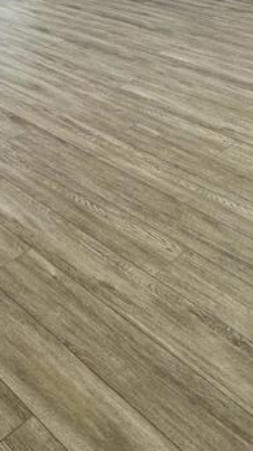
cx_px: -173
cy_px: -101
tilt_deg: -6.6
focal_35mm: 45
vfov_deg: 35.1
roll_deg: +1.3
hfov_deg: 20.6
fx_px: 537
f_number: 2.2
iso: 100
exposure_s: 1/120
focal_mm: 2.22
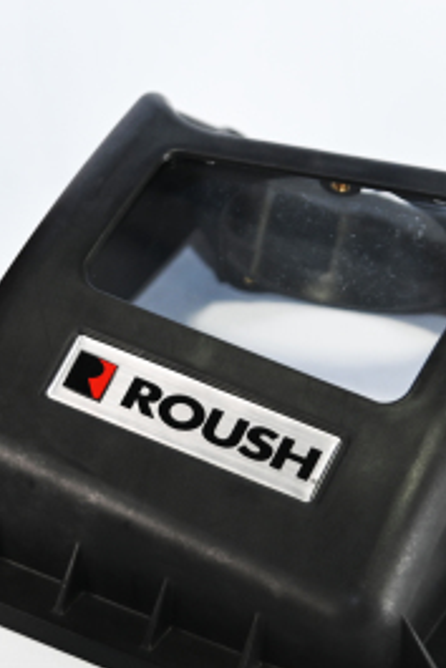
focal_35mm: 157
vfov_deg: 13.1
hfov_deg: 8.8
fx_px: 2914
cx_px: 179
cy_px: 400
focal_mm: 52
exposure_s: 1/250
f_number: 2.8
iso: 400
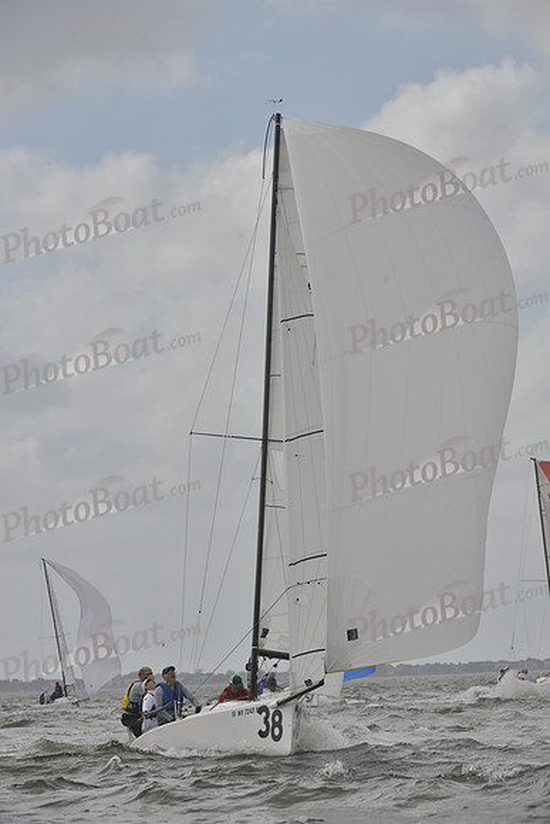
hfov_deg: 6.9
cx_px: 275
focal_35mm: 200
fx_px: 4580
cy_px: 412
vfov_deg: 10.3
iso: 400
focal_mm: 200
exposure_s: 1/1250
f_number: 10
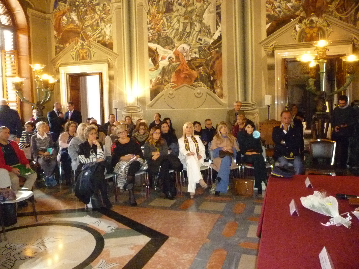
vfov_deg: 48.2
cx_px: 180
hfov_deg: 61.7
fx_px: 301
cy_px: 134
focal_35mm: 29
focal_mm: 5.2
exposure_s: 1/30
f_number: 3.3
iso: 1000
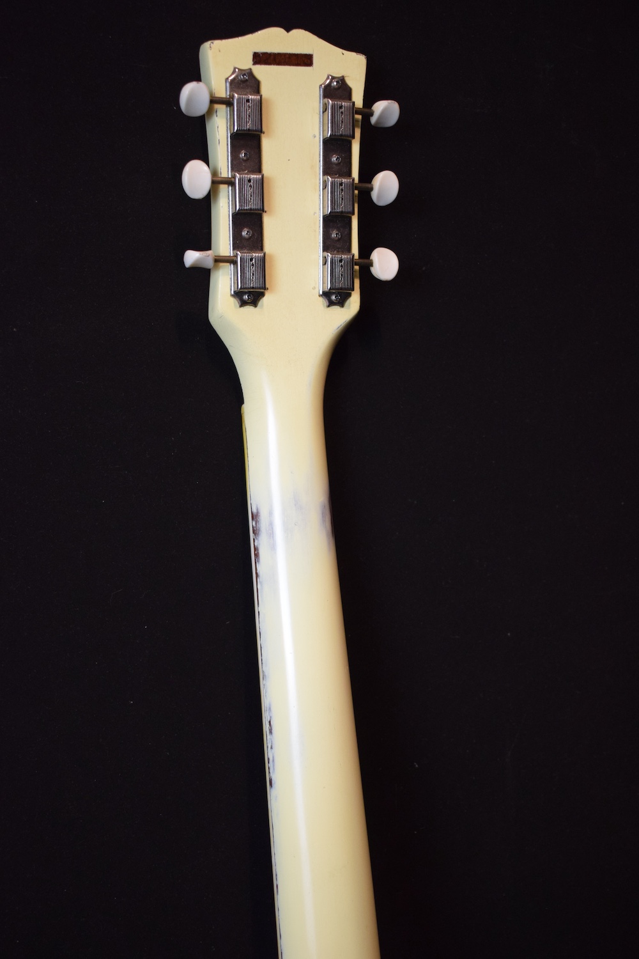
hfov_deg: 31.9
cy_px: 480
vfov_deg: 46.4
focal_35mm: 42
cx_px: 320
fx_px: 1118
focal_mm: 28
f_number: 4.2
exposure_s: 1/60
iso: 1600
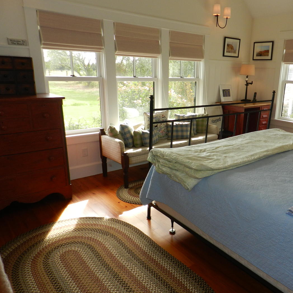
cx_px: 192
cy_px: 151
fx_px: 268
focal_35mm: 28
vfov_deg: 57.3
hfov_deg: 56.2
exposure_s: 1/100
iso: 160
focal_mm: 4
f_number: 3.4
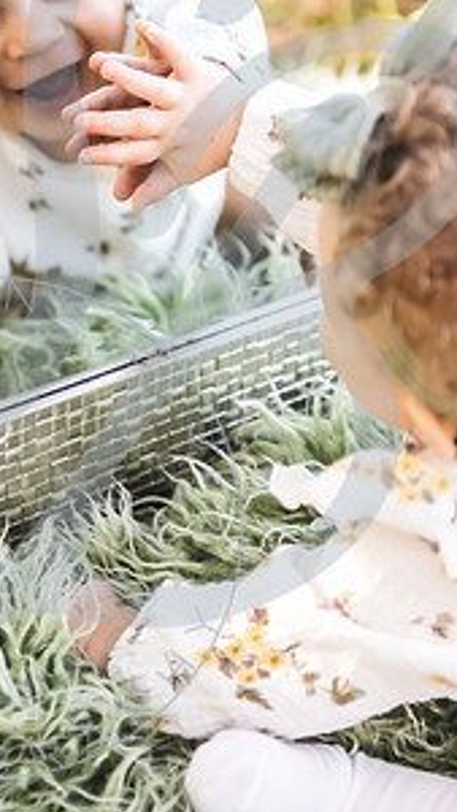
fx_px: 2367
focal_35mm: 110
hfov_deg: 11.0
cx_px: 114
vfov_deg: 19.4
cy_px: 322
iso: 200
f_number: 2.8
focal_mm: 70
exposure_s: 1/800
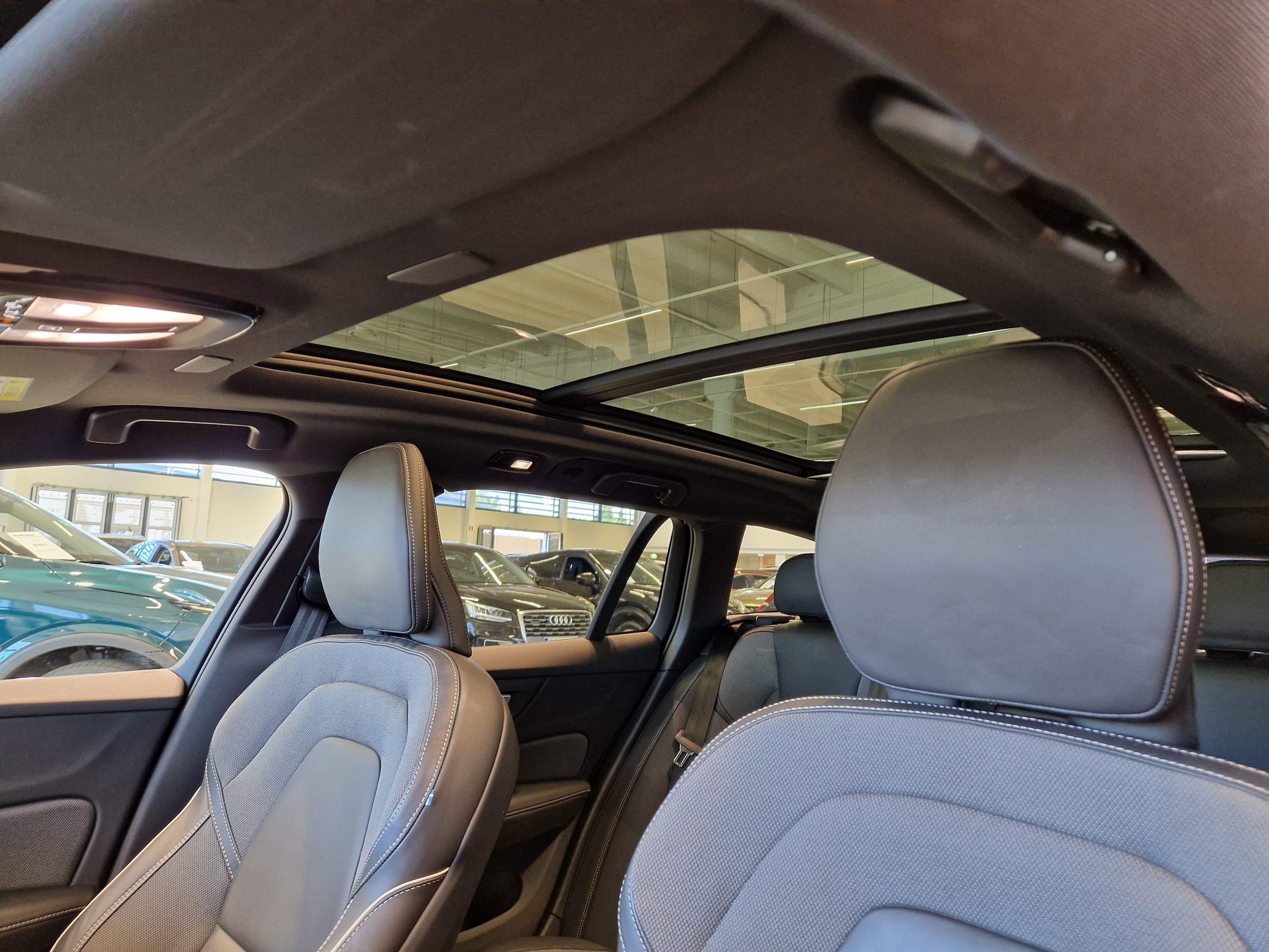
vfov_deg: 58.9
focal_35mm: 23
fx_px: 843
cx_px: 634
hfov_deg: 73.9
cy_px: 476
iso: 250
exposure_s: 1/40
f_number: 1.8
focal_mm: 5.4
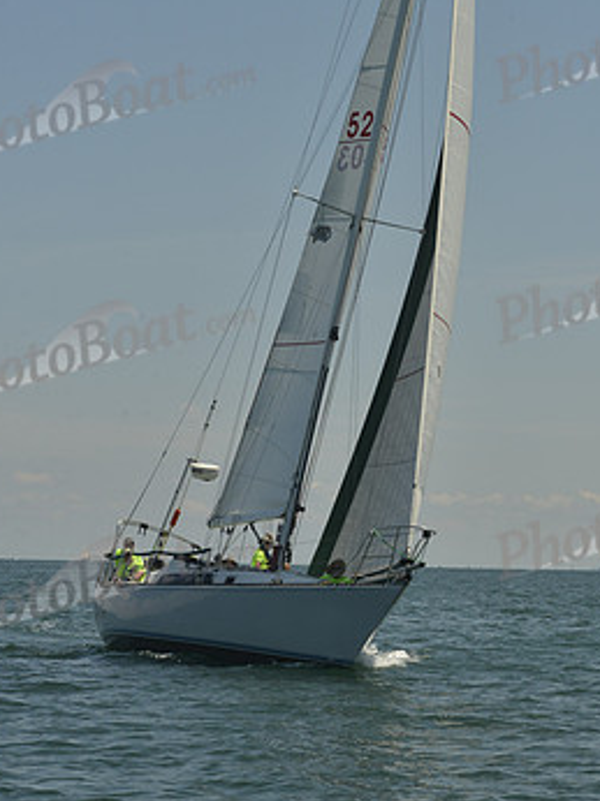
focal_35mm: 113
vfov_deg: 17.3
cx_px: 376
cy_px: 197
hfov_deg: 13.1
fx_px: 2615
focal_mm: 70
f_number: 16
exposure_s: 1/500
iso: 280
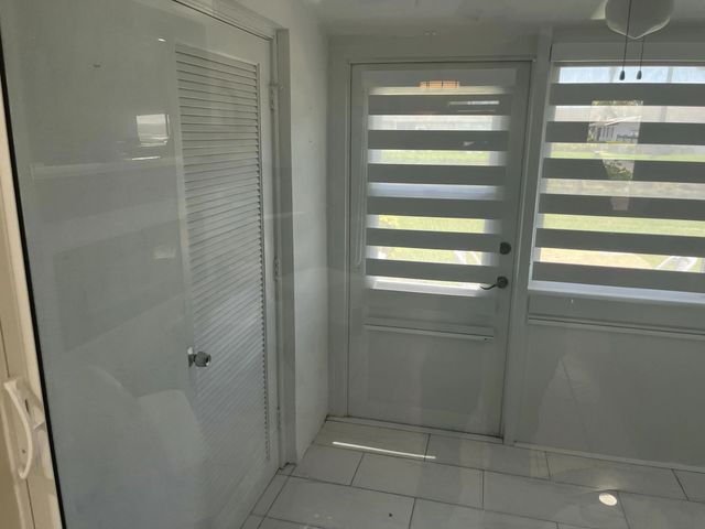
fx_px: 530
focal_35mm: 26
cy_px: 264
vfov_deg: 53.1
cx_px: 352
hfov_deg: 67.3
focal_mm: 5.1
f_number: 1.6
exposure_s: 1/120
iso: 125
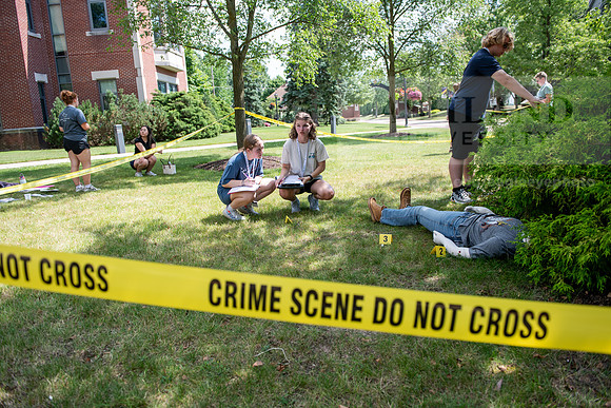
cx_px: 306
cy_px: 204
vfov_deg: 46.4
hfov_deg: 65.5
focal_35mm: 28
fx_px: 475
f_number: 3.5
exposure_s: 1/400
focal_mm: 28
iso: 125
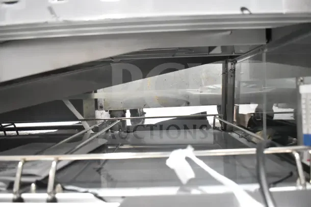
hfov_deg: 61.9
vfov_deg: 43.6
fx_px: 259
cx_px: 156
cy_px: 104
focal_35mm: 30
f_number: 4.5
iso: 6400
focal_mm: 20
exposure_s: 1/200
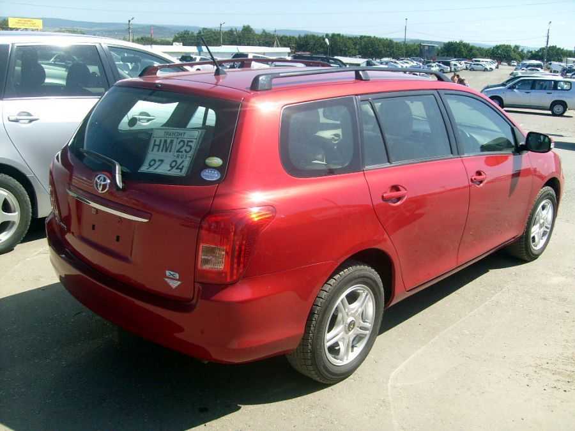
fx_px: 581
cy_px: 216
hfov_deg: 52.6
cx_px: 288
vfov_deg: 40.7
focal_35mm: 35
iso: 80
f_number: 7.1
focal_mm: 5.8
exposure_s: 1/180
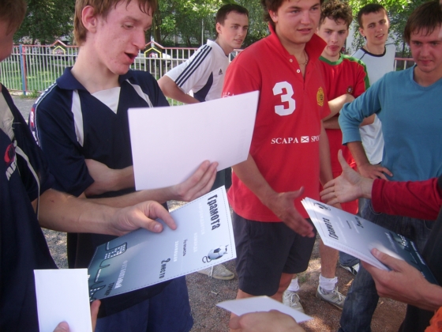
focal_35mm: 35
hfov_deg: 52.6
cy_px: 166
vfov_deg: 40.7
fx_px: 447
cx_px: 221
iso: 100
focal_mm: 5.95
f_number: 2.8
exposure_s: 1/148
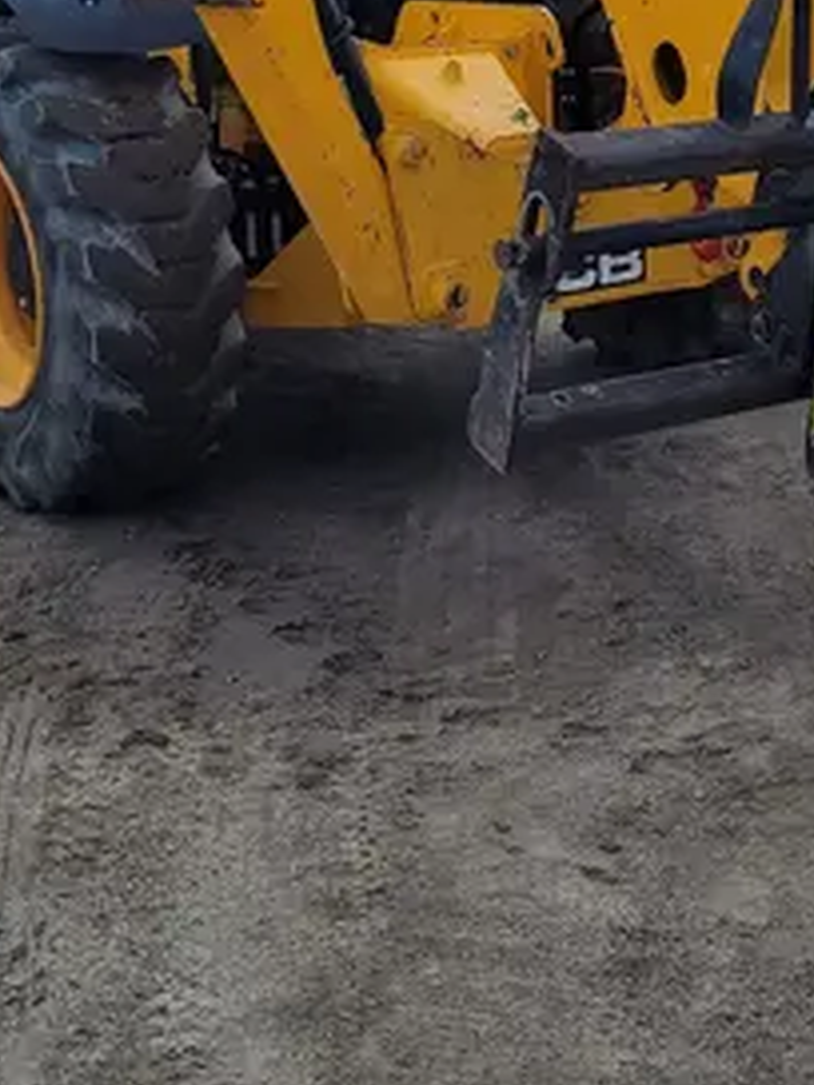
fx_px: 2195
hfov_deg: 20.9
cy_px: 233
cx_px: 591
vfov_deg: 27.3
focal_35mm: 70
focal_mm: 5.4
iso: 40
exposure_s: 1/2198
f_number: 1.8
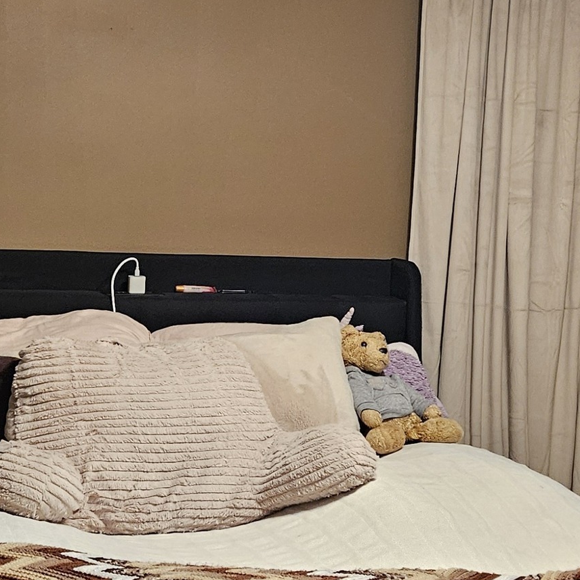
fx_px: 1384
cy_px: 335
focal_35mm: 73
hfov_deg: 23.7
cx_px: 267
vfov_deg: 23.6
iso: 500
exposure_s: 1/40
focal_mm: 5.4
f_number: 1.8
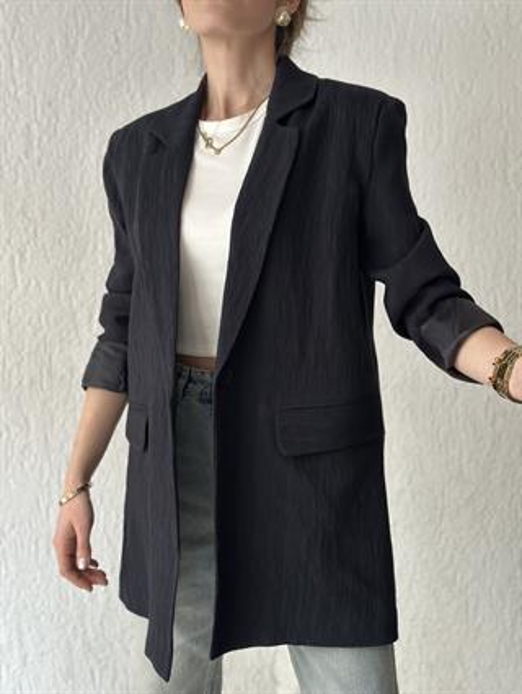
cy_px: 347
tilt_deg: -4.6
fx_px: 964
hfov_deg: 30.3
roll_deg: +0.2
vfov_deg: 39.6
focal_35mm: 48
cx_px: 261
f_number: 1.78
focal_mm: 6.86
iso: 250
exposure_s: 1/60
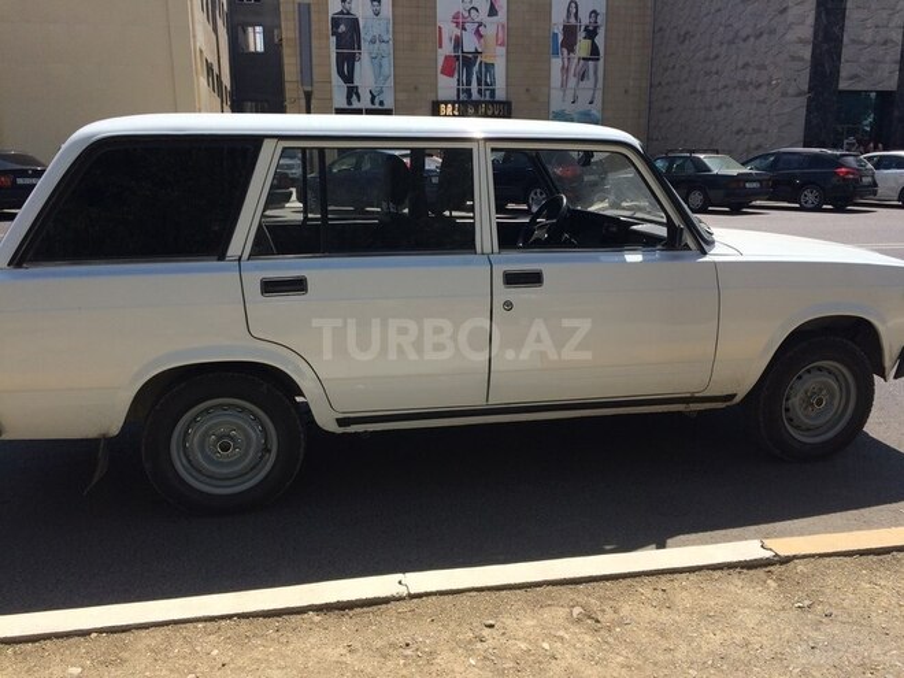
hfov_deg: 61.7
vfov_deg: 48.2
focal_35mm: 29
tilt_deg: -13.9
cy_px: 339
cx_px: 452
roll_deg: +0.3
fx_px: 757
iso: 32
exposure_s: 1/2160
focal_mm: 4.15
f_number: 2.2
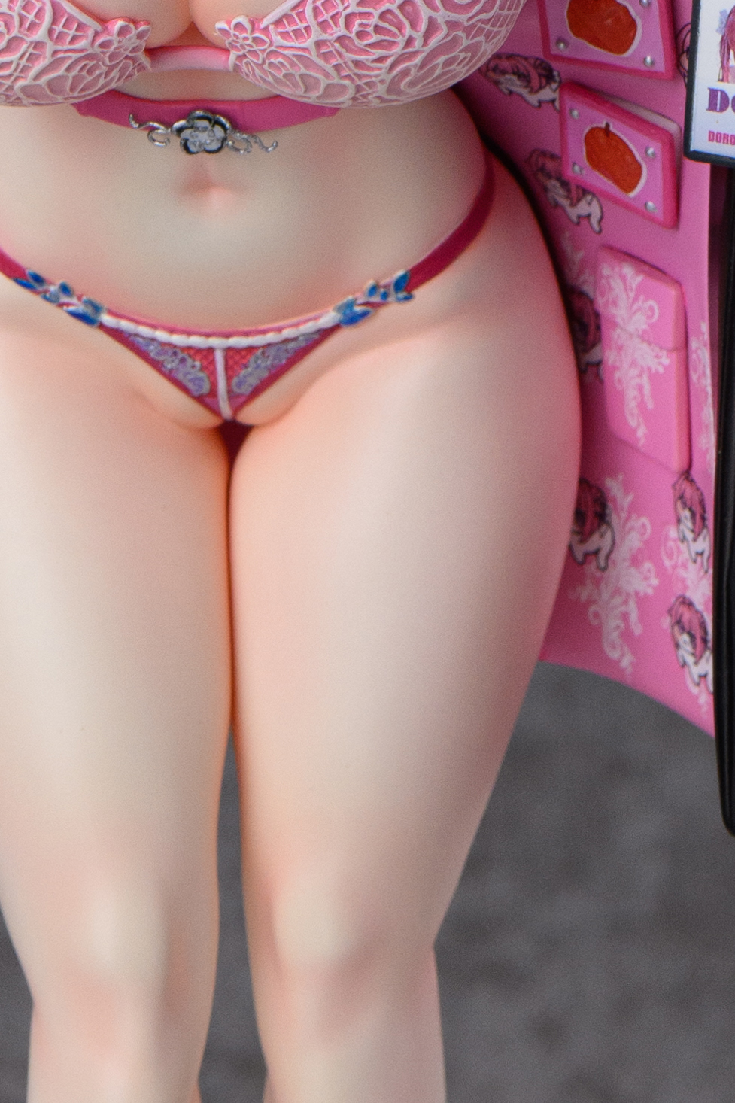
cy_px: 477
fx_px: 14641
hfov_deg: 2.9
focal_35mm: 478
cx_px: 135
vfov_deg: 4.3
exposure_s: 1/125
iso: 320
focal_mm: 87
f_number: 8
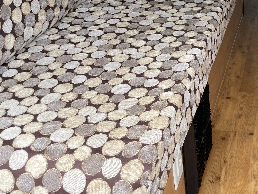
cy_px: 14
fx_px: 417
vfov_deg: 25.2
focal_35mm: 56
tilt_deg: -23.8
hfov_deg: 31.1
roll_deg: +0.0
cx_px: 273
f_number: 1.6
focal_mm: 4.2
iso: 32
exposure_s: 1/509
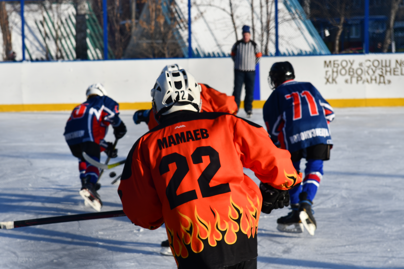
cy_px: 134
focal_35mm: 105
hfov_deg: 19.5
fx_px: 1178
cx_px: 202
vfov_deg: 13.0
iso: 180
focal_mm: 70
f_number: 8
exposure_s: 1/500
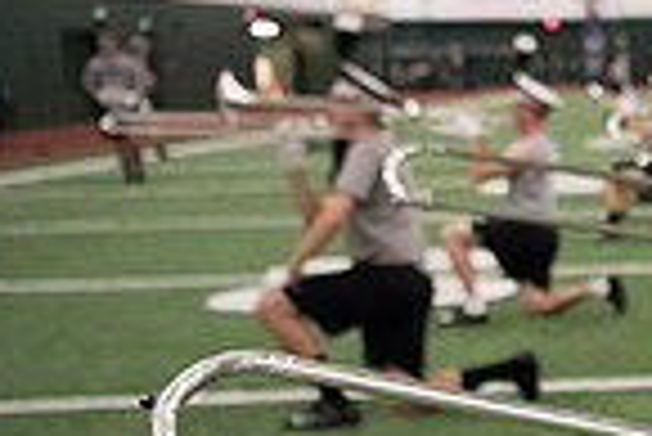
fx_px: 1740
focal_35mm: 96
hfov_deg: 16.8
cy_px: 434
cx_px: 1246
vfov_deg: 14.1
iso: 3200
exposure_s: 1/320
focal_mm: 24
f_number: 3.2
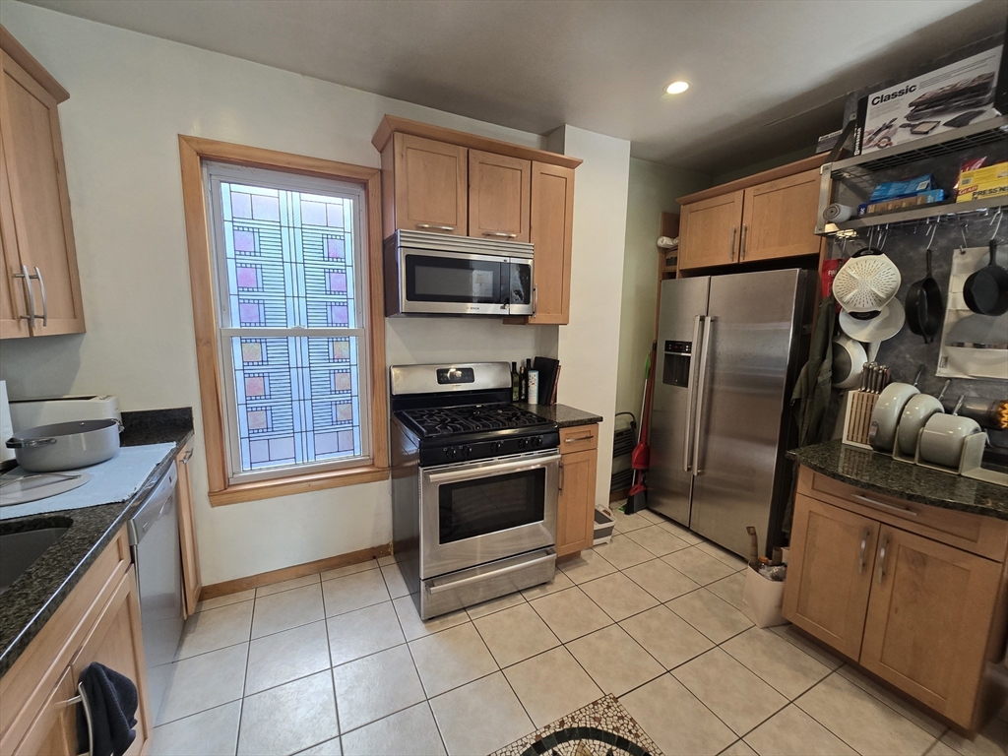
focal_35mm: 13
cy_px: 378
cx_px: 504
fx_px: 379
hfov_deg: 106.2
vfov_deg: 89.9
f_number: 2.2
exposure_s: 1/60
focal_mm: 2.2
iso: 125
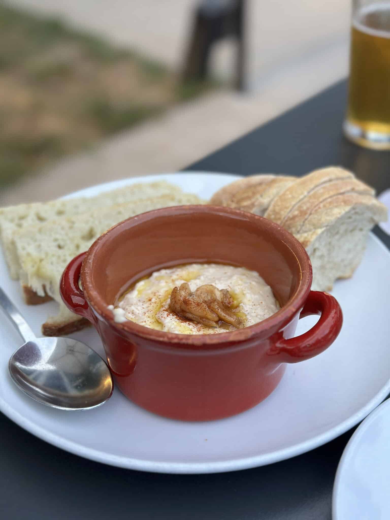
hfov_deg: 30.3
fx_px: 721
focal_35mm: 48
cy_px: 260
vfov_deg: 39.7
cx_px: 195
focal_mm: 6.86
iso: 125
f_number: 1.78
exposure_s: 1/121
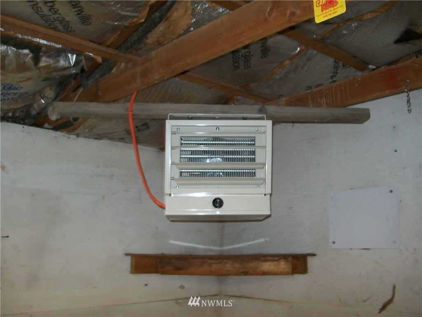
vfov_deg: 39.7
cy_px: 158
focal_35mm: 36
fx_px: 439
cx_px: 211
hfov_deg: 51.4
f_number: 2.7
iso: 80
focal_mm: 6
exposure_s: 1/30
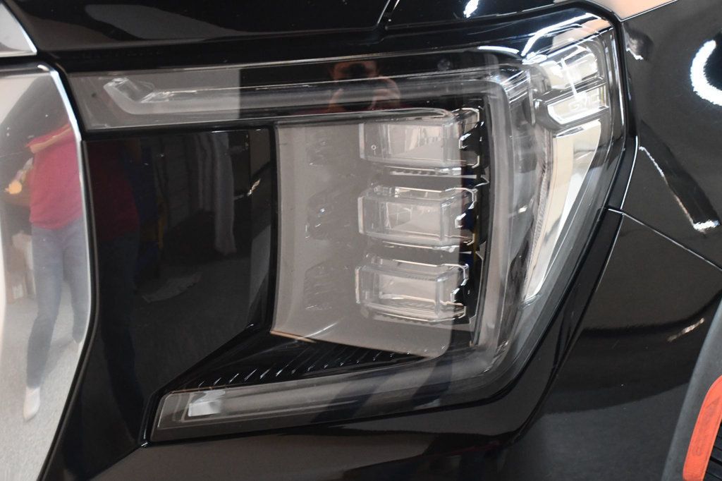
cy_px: 240
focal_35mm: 60
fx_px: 1203
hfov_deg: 33.4
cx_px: 361
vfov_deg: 22.6
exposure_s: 1/60
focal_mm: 40
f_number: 4.5
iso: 3600
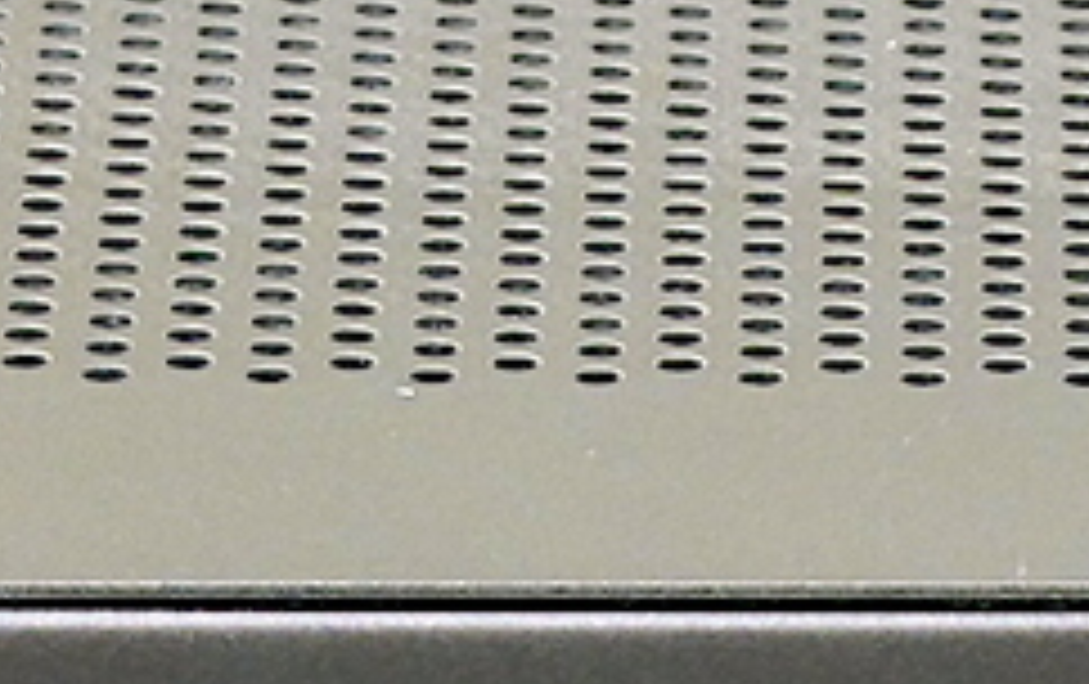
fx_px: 21458
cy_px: 1584
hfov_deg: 2.9
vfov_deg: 1.8
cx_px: 819
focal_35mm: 722
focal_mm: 30.9
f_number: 5.6
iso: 200
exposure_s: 1/2
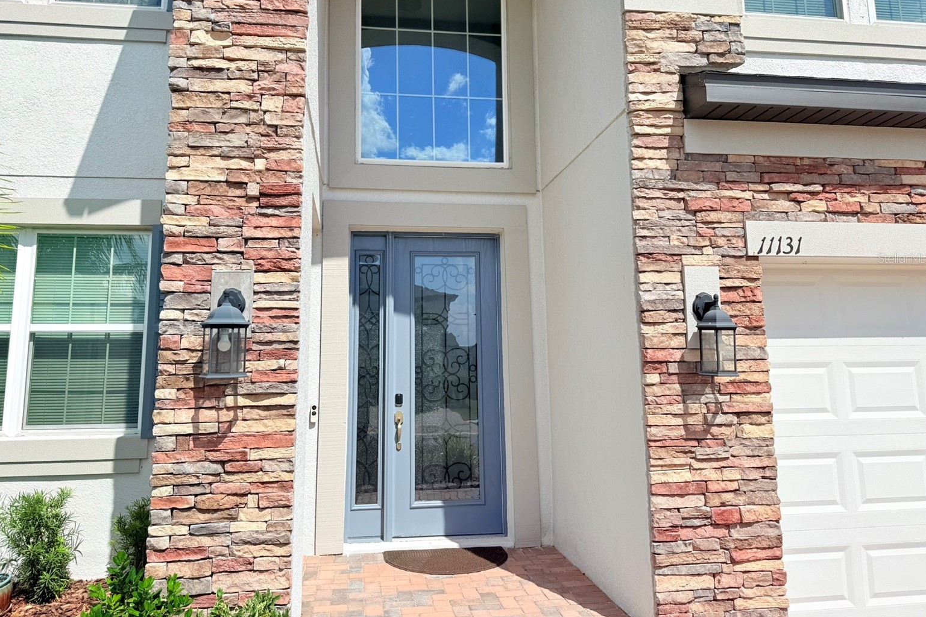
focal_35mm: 26
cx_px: 452
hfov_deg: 69.4
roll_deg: +0.4
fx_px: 669
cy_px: 258
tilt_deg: +9.8
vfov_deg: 49.3
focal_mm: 6.76
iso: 80
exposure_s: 1/7353
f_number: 1.78
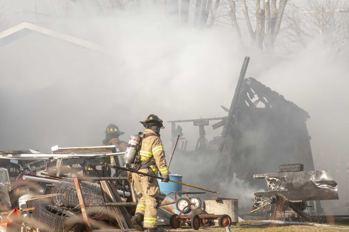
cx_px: 174
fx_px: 2469
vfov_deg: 5.4
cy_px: 116
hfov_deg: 8.1
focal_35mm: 255
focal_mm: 170
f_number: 7.1
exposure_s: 1/640
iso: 500
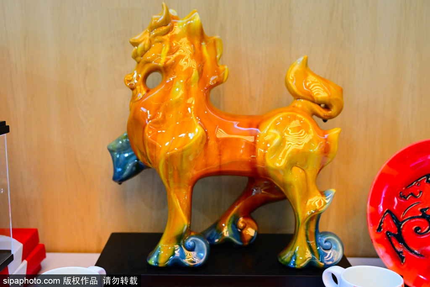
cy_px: 144
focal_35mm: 41
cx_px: 215
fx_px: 490
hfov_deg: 47.4
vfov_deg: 32.6
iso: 2000
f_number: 5
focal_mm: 41
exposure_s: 1/200
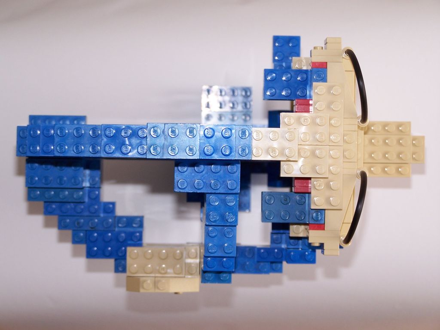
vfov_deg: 14.1
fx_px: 1335
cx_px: 220
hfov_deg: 18.7
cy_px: 165
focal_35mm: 105
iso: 80
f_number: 3.2
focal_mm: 17.5
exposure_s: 1/250
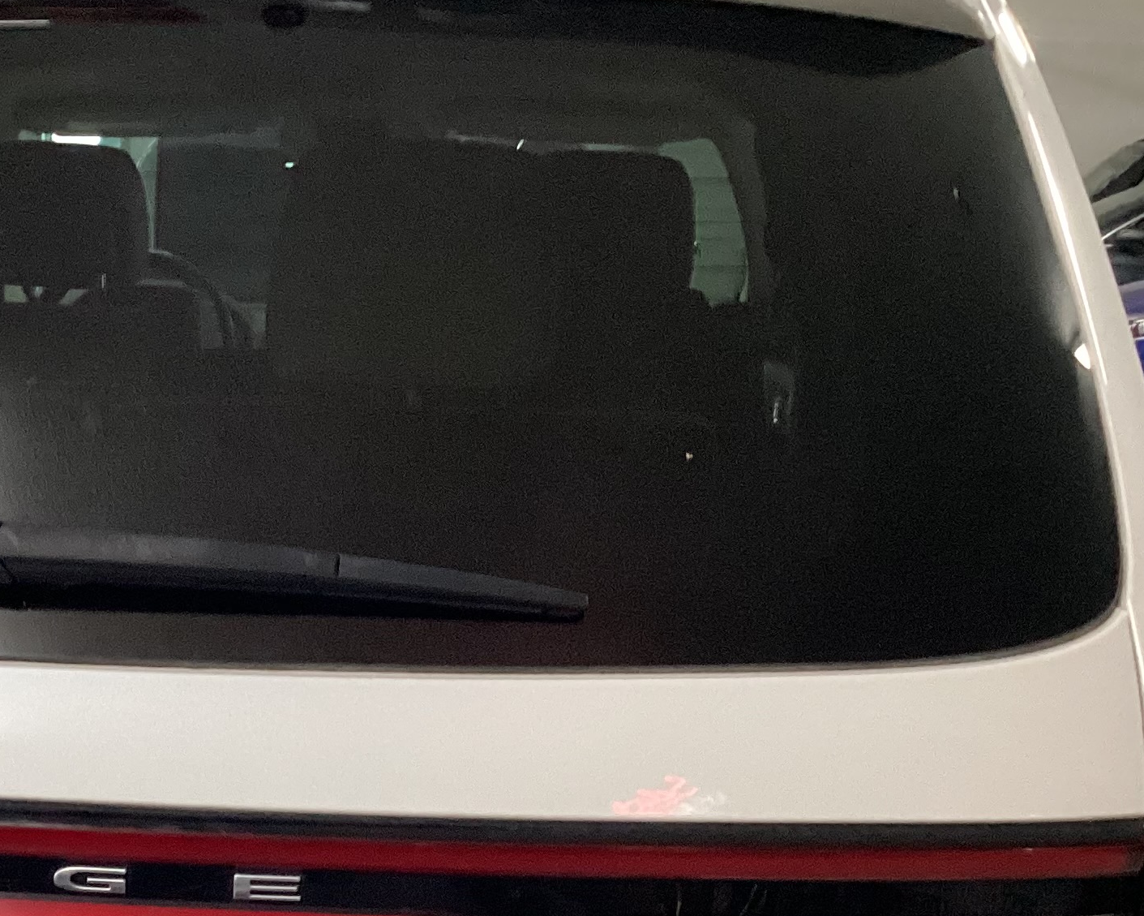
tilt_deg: -21.2
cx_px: 122
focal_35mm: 70
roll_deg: -1.8
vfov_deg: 21.1
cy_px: 935
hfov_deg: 26.3
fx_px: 2370
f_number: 2.4
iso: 250
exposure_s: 1/60
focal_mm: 3.3
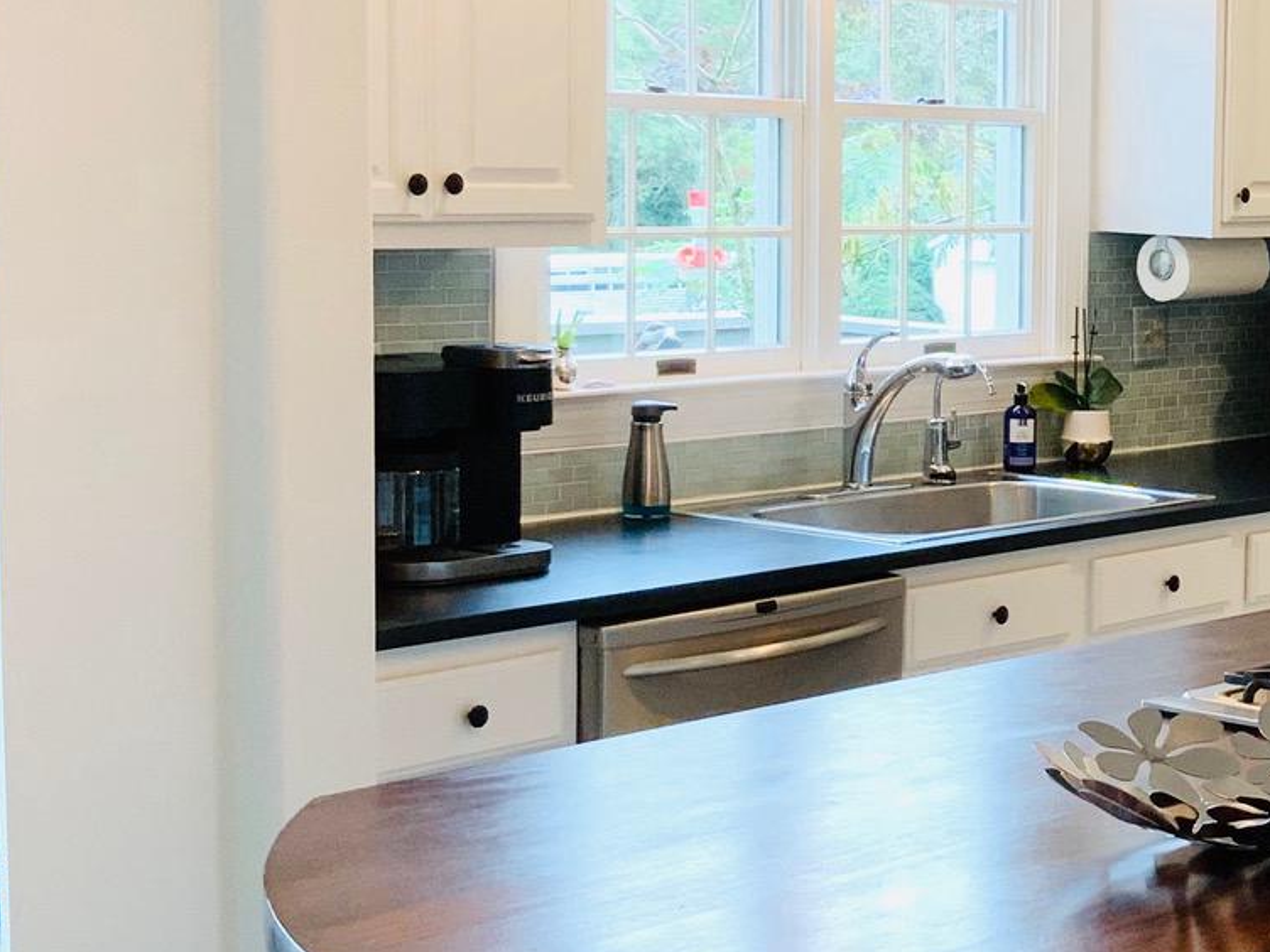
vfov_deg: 18.7
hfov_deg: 22.9
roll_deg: -0.7
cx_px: 1469
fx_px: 2898
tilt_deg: -6.2
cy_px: 429
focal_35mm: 79
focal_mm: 3
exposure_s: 1/60
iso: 64
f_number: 1.8
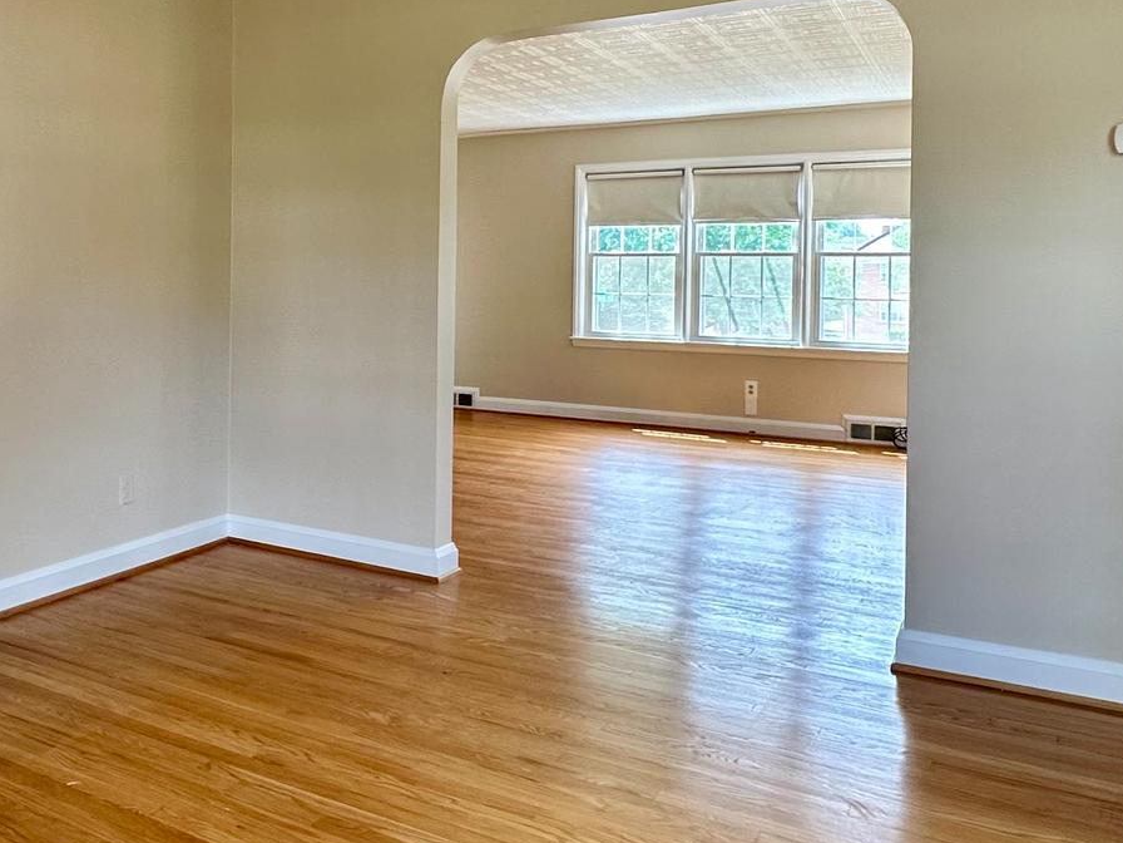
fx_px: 1038
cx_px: 320
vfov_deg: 43.7
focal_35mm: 32
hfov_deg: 54.8
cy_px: 295
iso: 80
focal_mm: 2.22
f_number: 2.2
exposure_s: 1/120
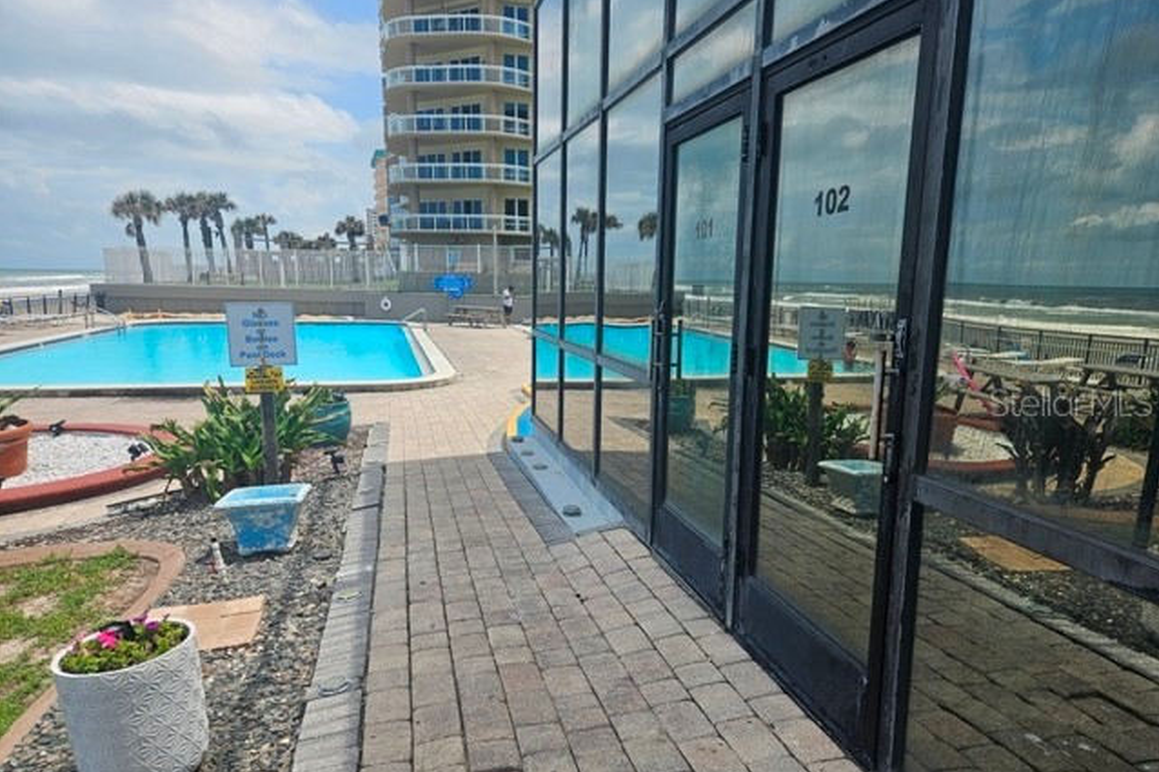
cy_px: 401
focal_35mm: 24
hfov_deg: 73.8
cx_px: 580
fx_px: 772
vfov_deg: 53.1
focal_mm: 5.4
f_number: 1.8
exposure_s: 1/2000
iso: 25
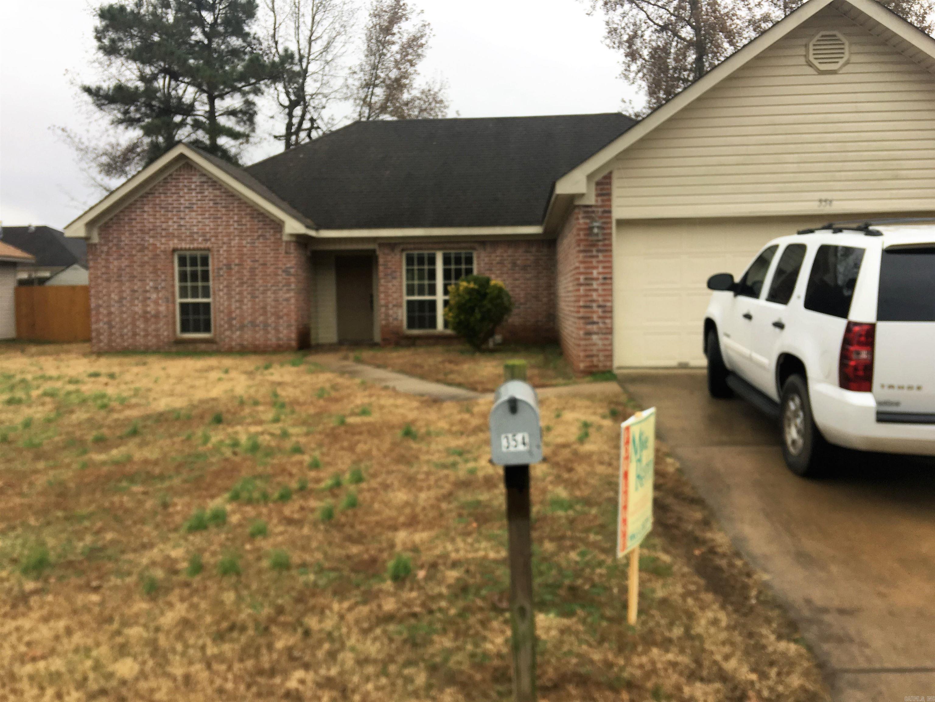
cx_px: 468
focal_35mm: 29
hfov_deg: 61.7
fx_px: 783
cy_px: 351
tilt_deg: -2.1
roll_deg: +0.7
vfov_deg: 48.2
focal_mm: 4.15
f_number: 2.2
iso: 25
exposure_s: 1/163
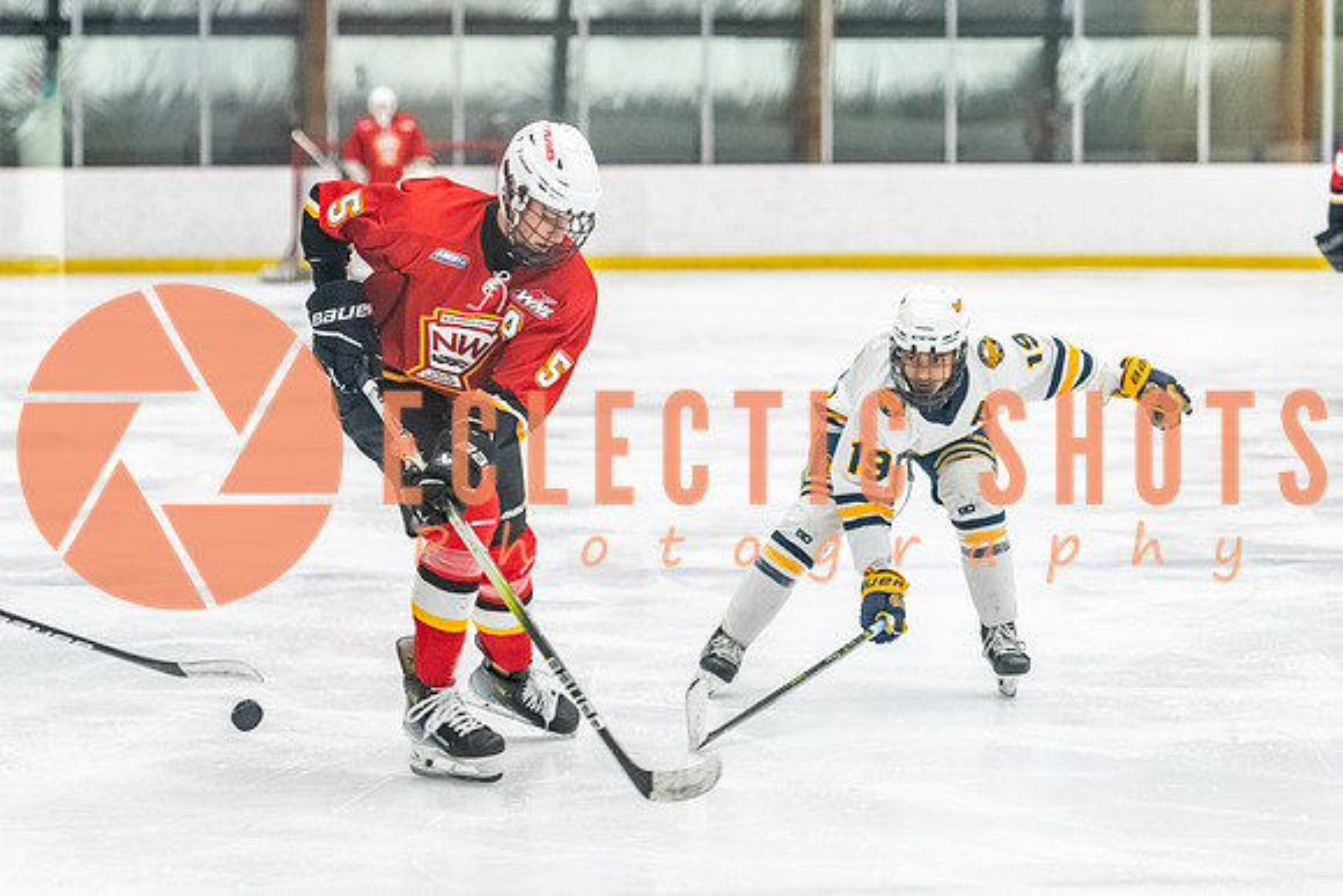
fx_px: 6113
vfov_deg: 8.4
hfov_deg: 12.5
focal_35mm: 164
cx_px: 565
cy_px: 589
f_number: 2.8
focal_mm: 105
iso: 3200
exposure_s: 1/800
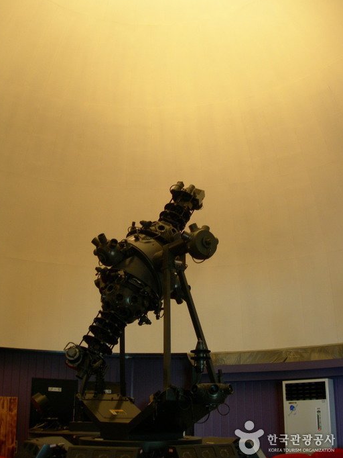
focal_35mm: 39
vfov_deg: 47.8
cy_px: 229
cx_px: 170
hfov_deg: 36.8
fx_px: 515
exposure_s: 1/3.8
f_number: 2.8
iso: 142
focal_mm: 7.8
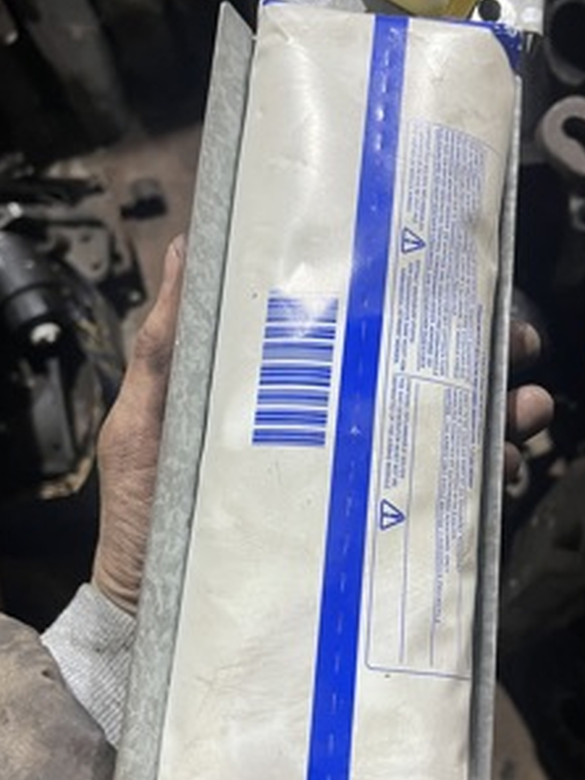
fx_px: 946
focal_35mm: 42
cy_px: 446
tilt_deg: -70.4
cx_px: 336
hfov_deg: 34.3
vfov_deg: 44.7
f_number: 1.6
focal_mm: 5.1
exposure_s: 1/50
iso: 160
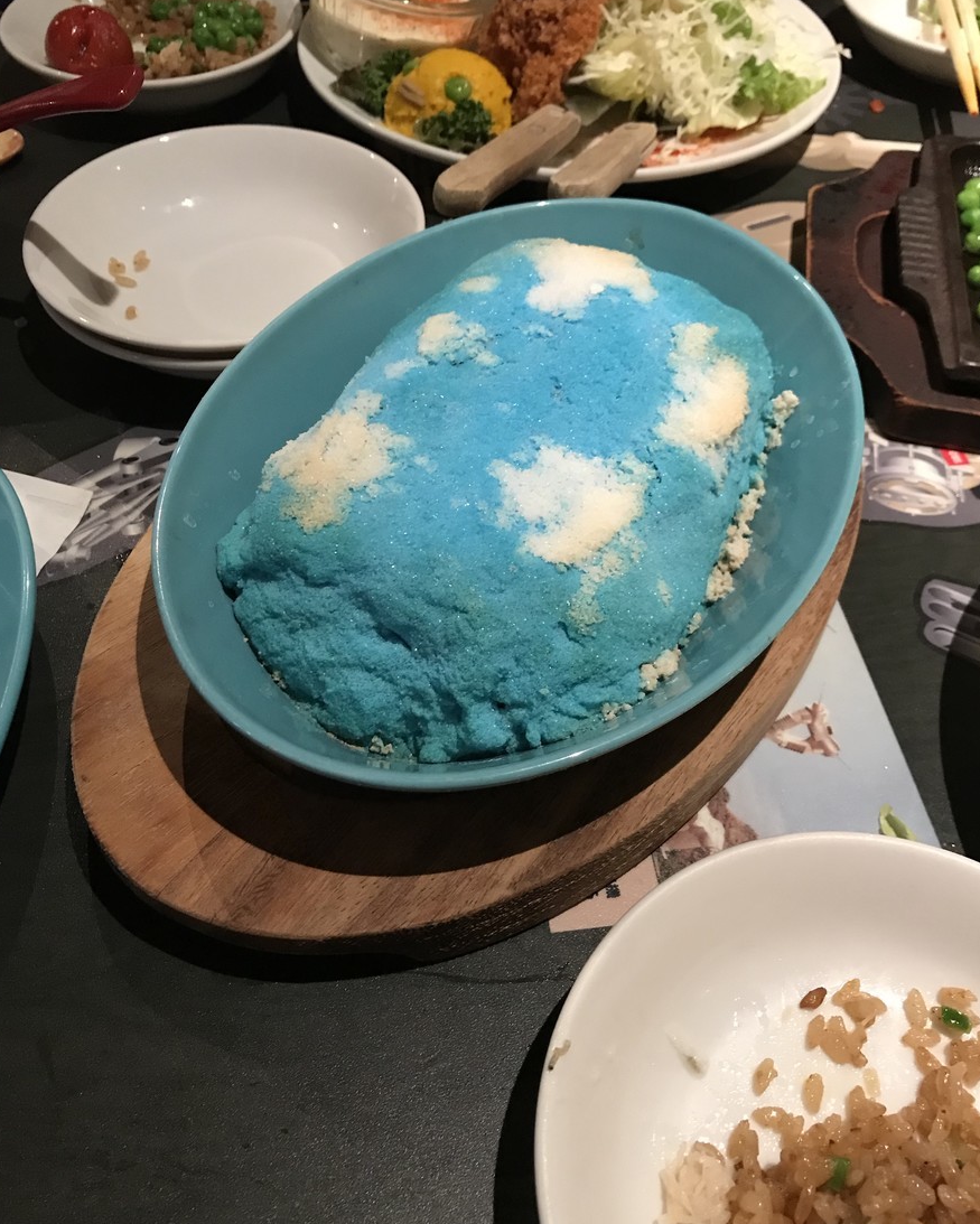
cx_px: 488
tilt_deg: -48.6
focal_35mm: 30
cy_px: 597
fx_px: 1087
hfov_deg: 48.5
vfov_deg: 58.8
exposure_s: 1/14
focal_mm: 3.99
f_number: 1.8
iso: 100
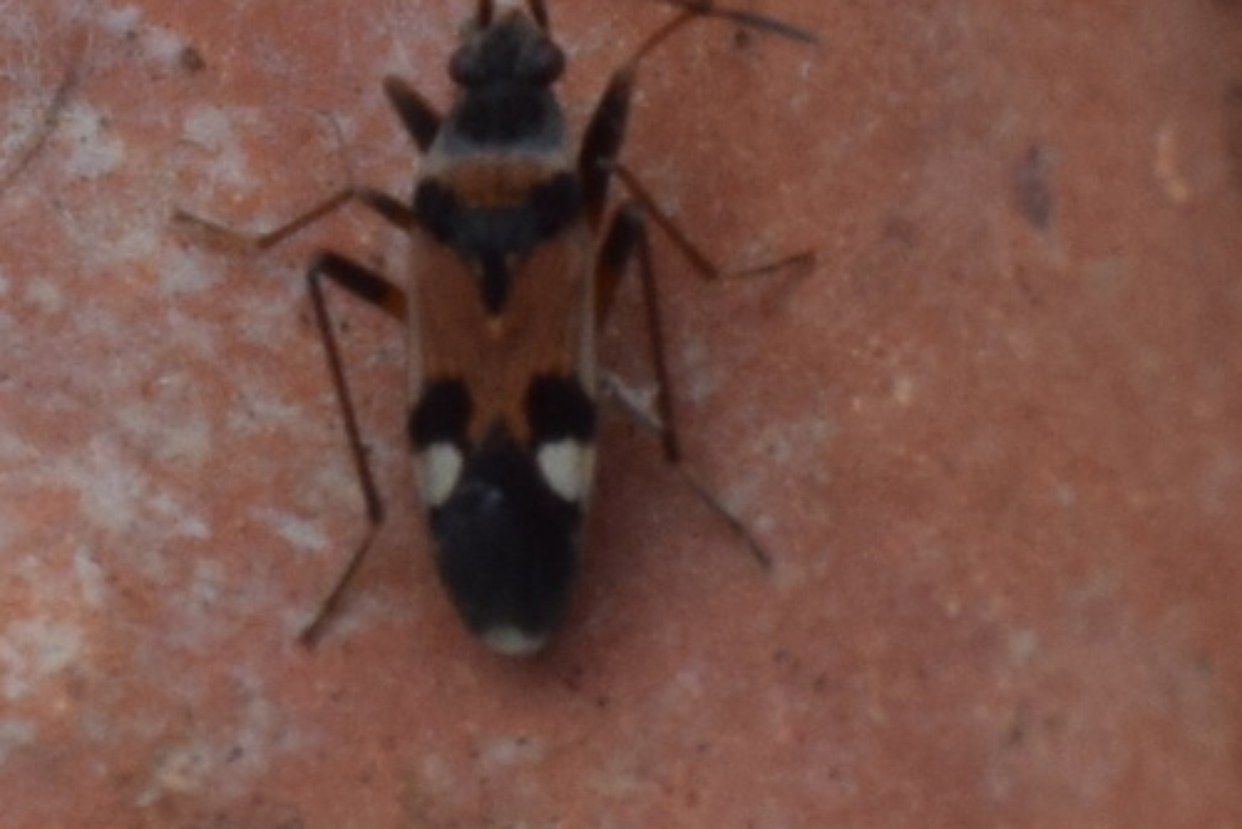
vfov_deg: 3.4
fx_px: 13876
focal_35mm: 402
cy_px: 228
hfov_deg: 5.1
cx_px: 448
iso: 400
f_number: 5.6
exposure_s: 1/800
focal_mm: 140
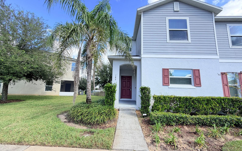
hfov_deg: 101.5
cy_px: 76
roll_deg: -1.0
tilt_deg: +9.2
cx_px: 122
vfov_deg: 74.8
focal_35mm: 15
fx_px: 99
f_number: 2.2
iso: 40
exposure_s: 1/215
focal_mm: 2.22
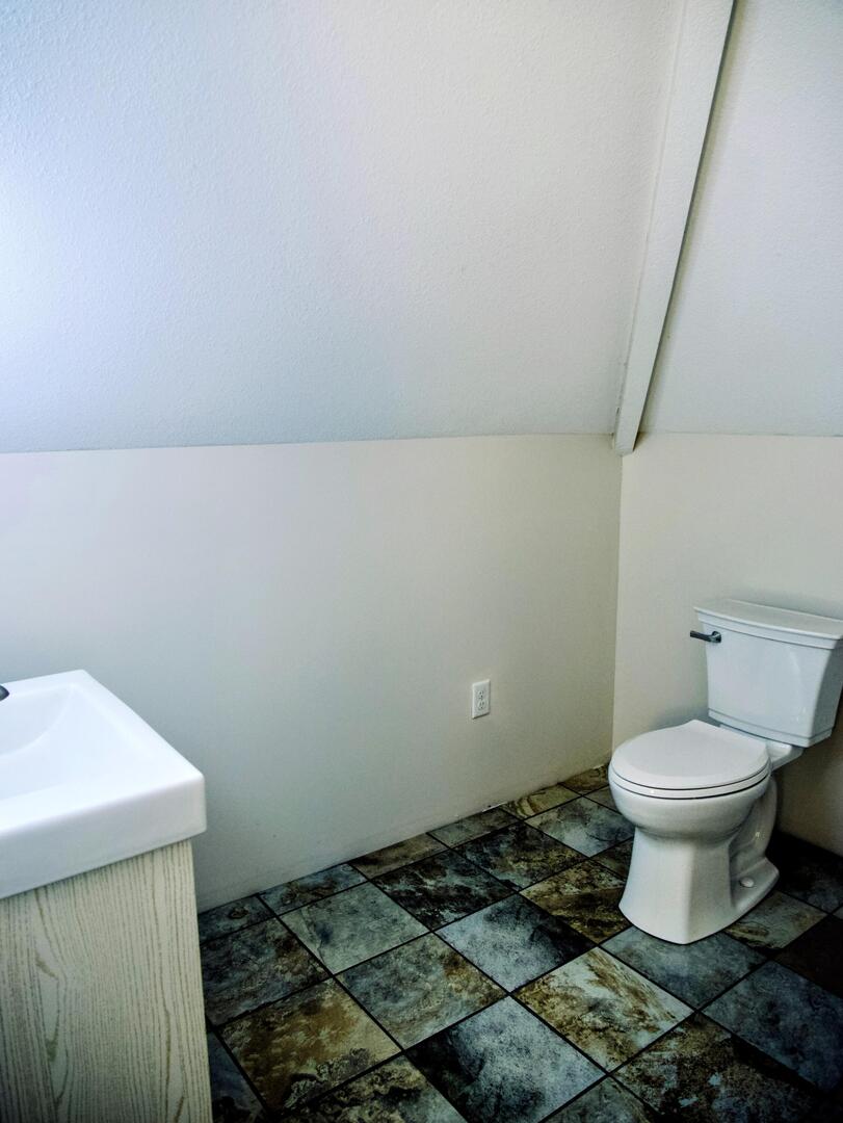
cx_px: 422
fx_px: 779
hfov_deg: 56.9
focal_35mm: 24
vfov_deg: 71.6
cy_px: 562
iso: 800
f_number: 3.2
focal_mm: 12
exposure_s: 1/160
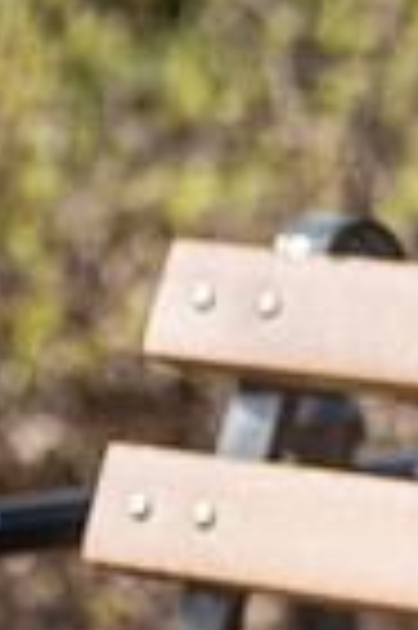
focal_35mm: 373
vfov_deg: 5.5
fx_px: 6512
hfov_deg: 3.6
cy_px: 113
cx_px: 1104
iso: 200
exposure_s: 1/1250
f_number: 3.5
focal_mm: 80
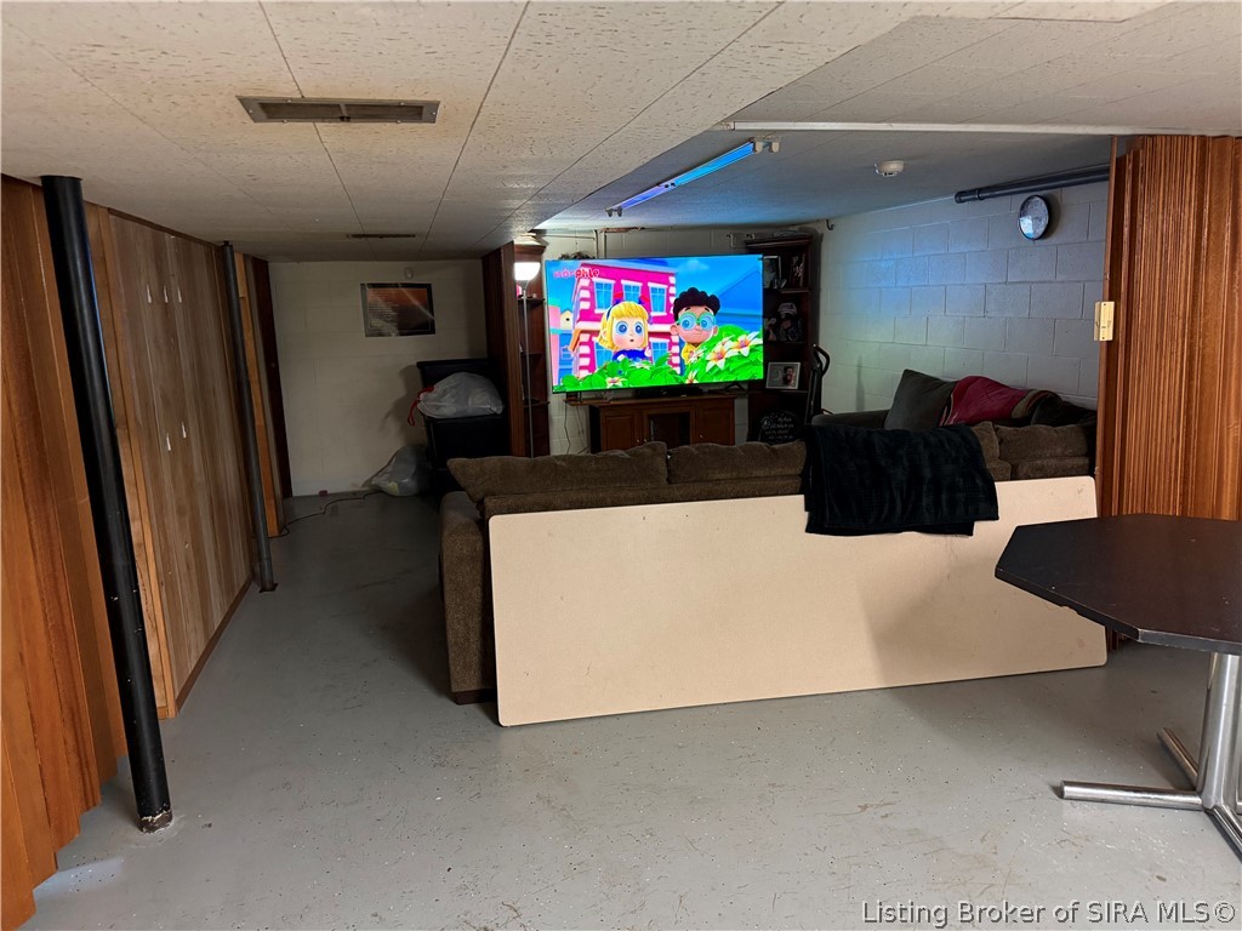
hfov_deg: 71.6
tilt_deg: -9.9
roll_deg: +0.2
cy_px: 466
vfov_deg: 56.8
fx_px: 861
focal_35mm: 24
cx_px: 621
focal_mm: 6.76
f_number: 1.78
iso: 400
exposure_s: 1/60
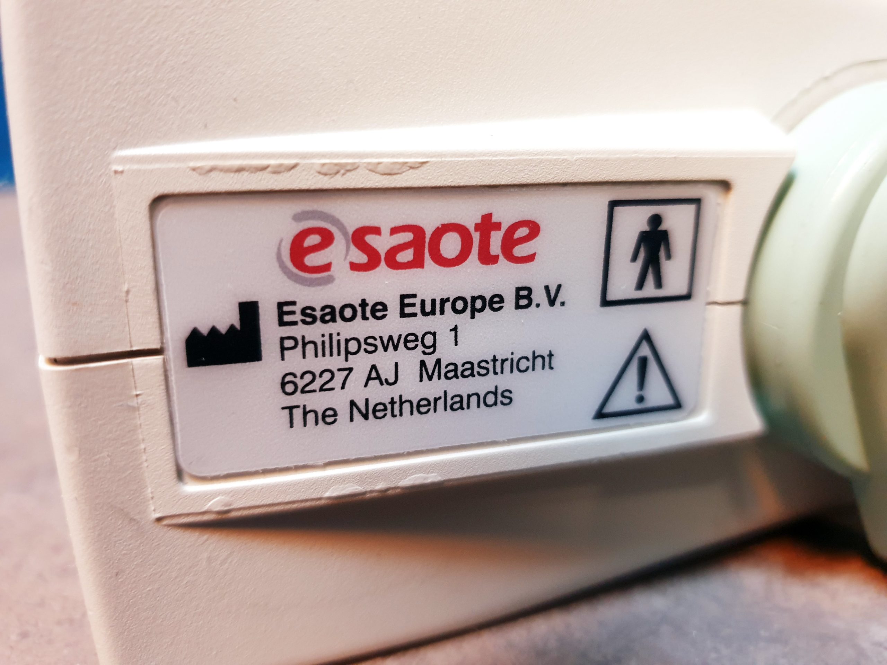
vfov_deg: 53.1
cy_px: 332
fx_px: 666
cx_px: 444
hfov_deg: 67.3
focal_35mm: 26
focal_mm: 4.3
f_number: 1.5
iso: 250
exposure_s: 1/50
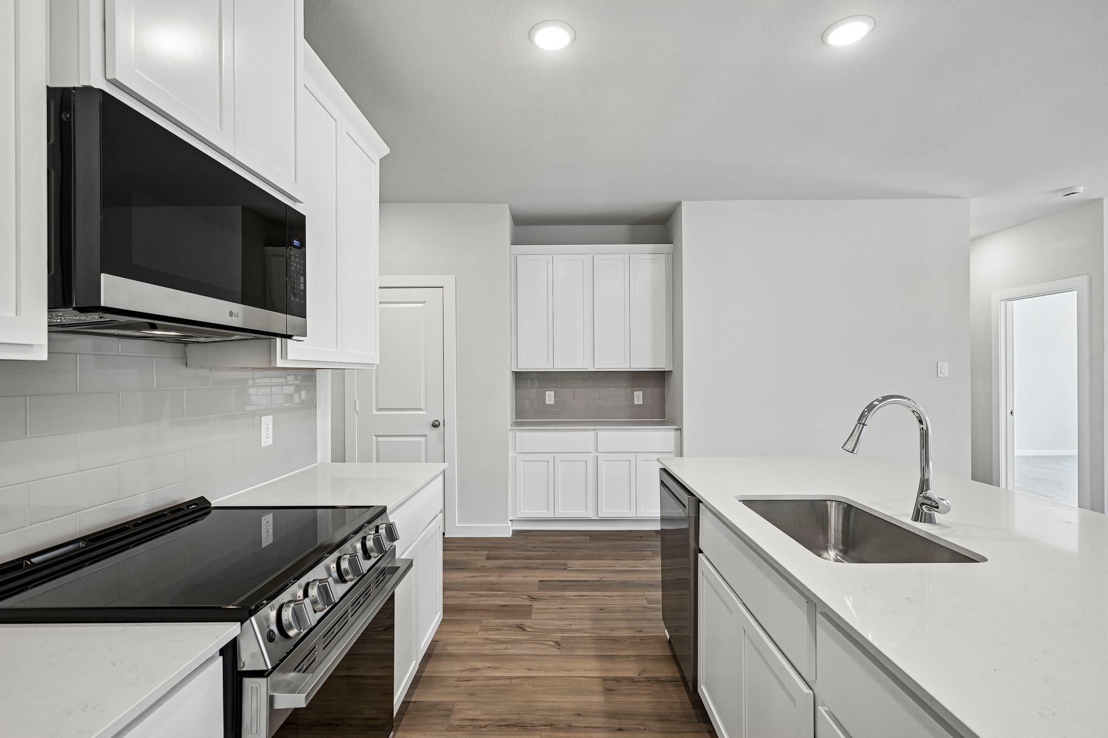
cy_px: 369
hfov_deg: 93.3
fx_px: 523
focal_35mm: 17
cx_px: 554
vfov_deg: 70.4
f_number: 8
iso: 400
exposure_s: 1/20
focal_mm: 17
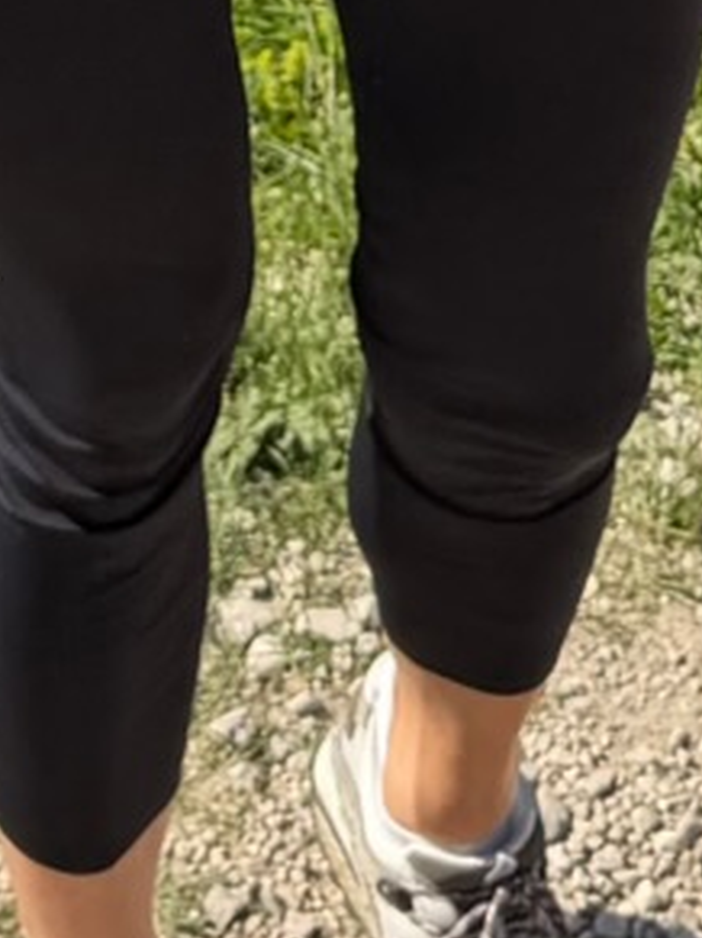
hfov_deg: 8.8
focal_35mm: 169
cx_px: 441
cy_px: -1360
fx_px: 4573
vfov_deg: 10.1
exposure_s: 1/4167
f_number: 1.78
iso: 80
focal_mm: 6.76
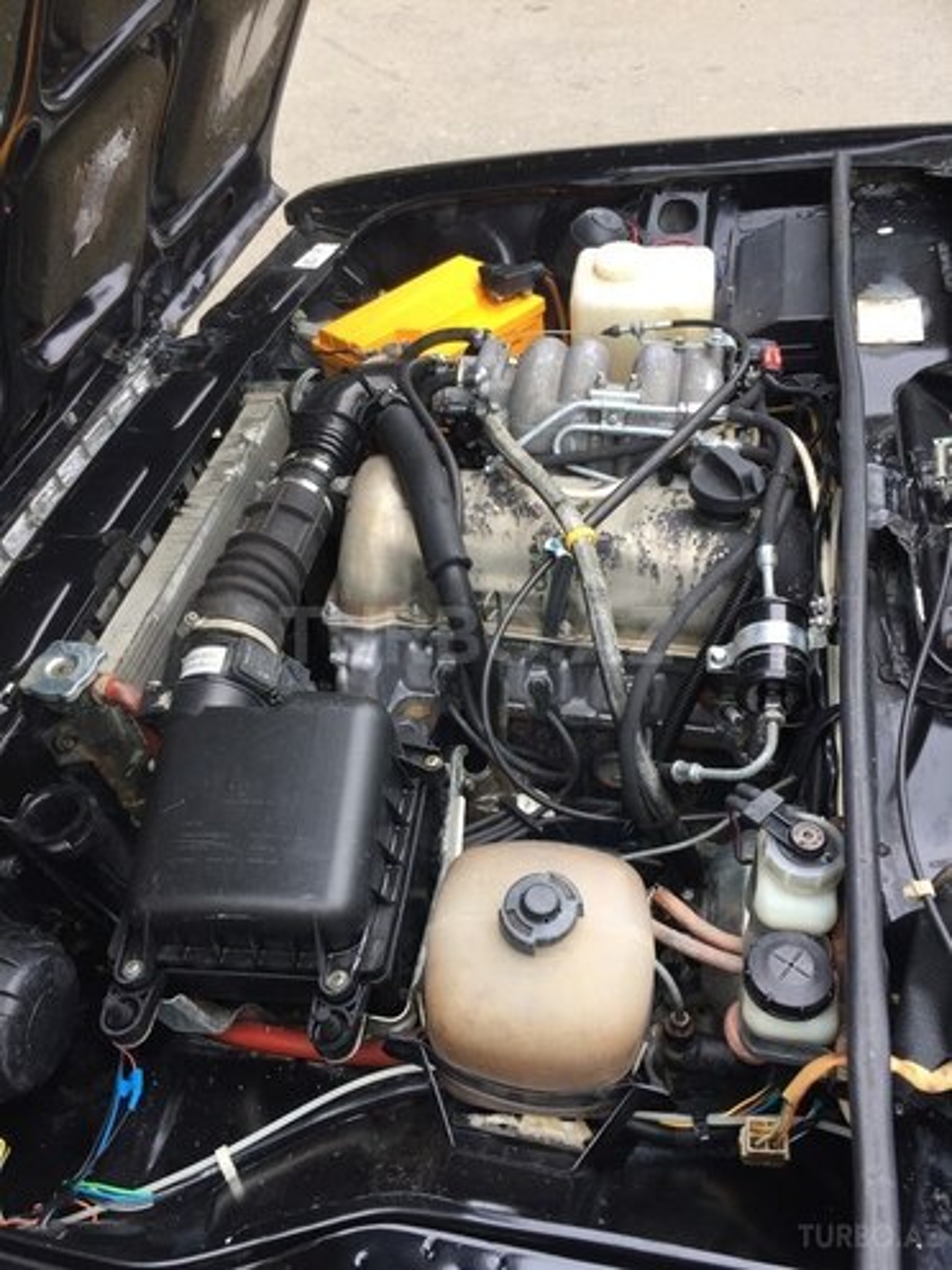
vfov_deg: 61.7
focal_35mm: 29
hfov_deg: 48.2
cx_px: 476
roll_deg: +15.8
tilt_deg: -42.7
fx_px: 1063
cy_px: 635
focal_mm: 4.15
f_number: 2.2
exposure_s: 1/103
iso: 32
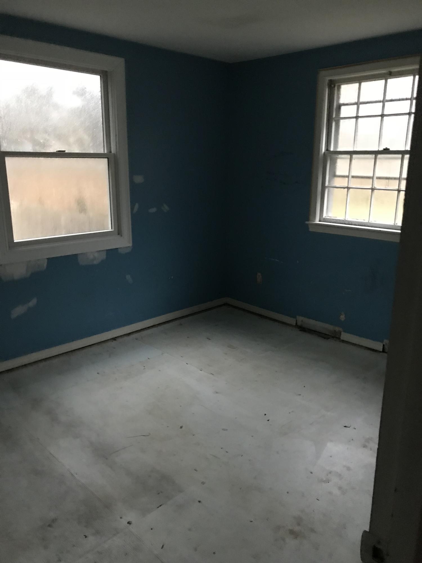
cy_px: 282
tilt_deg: -11.9
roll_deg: -0.8
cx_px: 211
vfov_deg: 63.4
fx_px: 455
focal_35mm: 28
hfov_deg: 49.7
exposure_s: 1/5
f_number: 1.8
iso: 80
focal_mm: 3.99
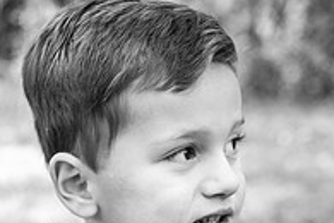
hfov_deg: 19.3
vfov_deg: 12.7
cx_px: 31
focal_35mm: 104
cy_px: 303
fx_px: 965
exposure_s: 1/160
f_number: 2.8
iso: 160
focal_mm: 35
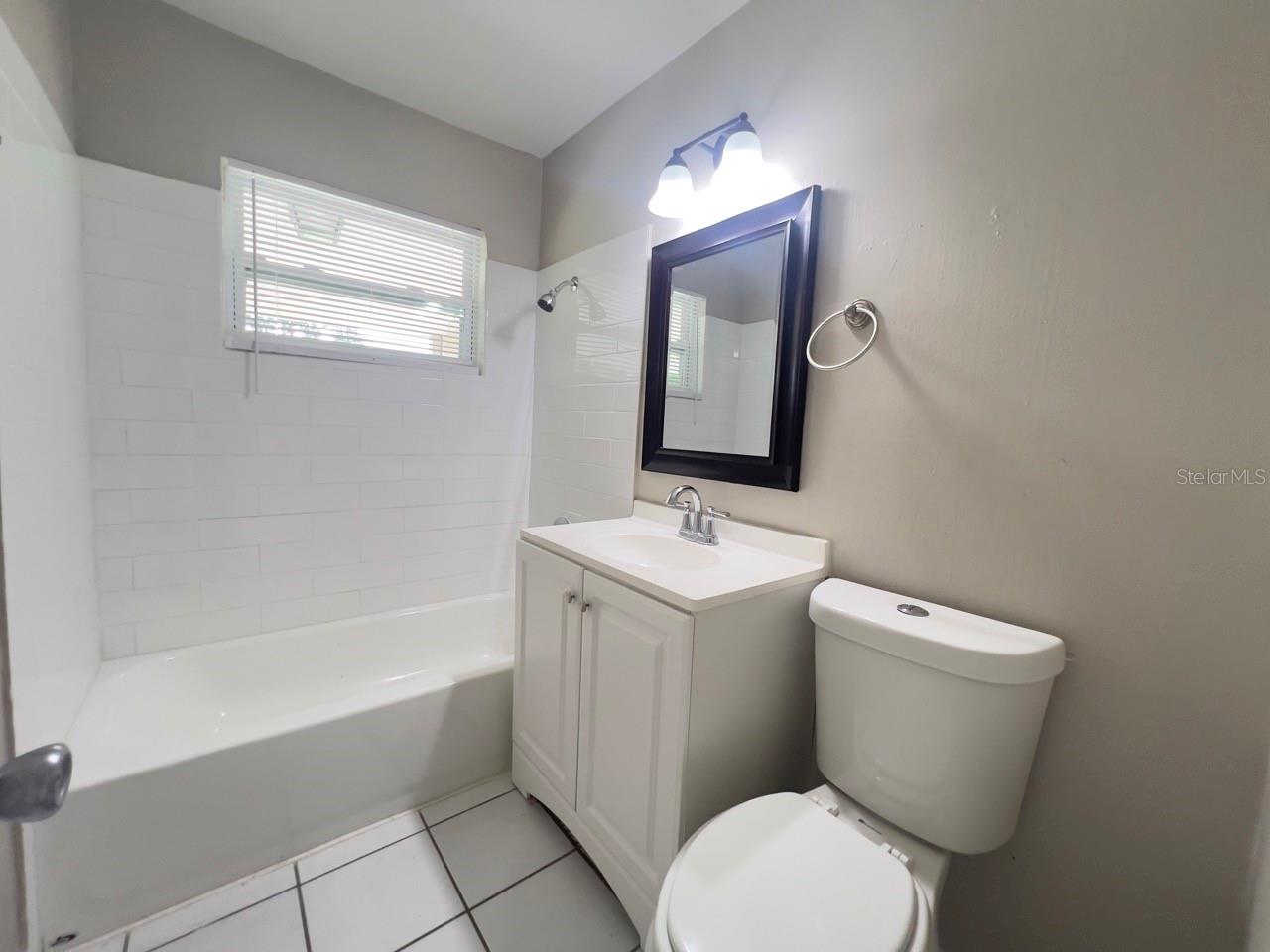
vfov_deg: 89.9
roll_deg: -3.2
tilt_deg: -6.0
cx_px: 635
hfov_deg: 106.2
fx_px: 477
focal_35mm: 13
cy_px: 476
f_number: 1.8
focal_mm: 1.57
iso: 125
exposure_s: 1/60
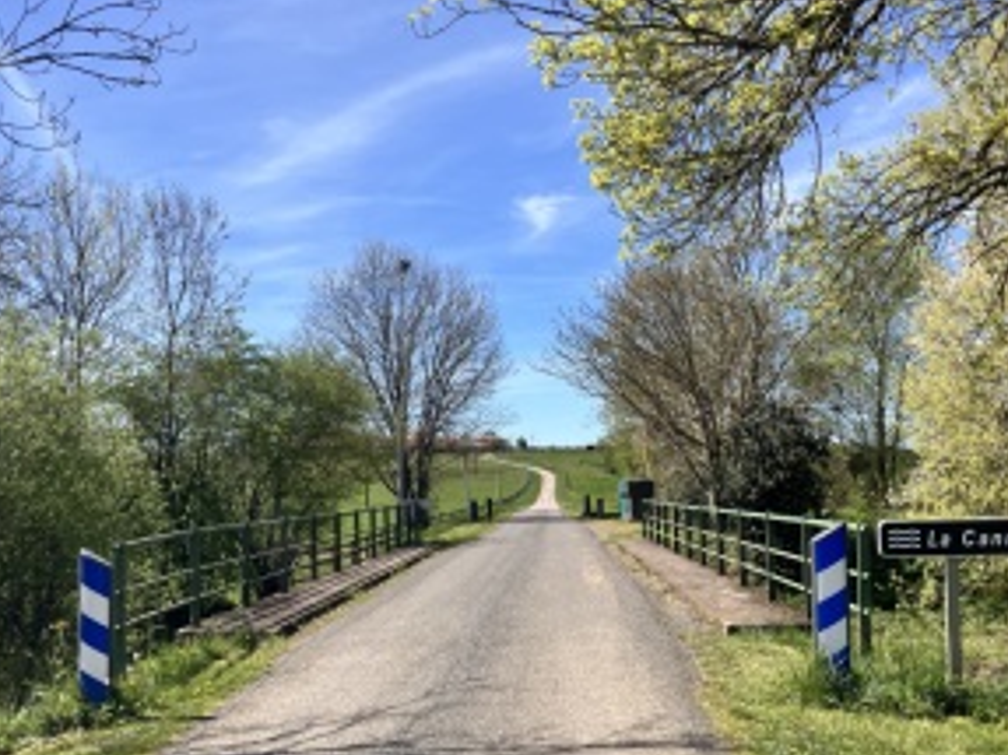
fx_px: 1135
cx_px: 478
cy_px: 457
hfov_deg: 47.9
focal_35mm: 39
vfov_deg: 36.6
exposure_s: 1/1799
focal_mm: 3.99
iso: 32
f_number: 1.8
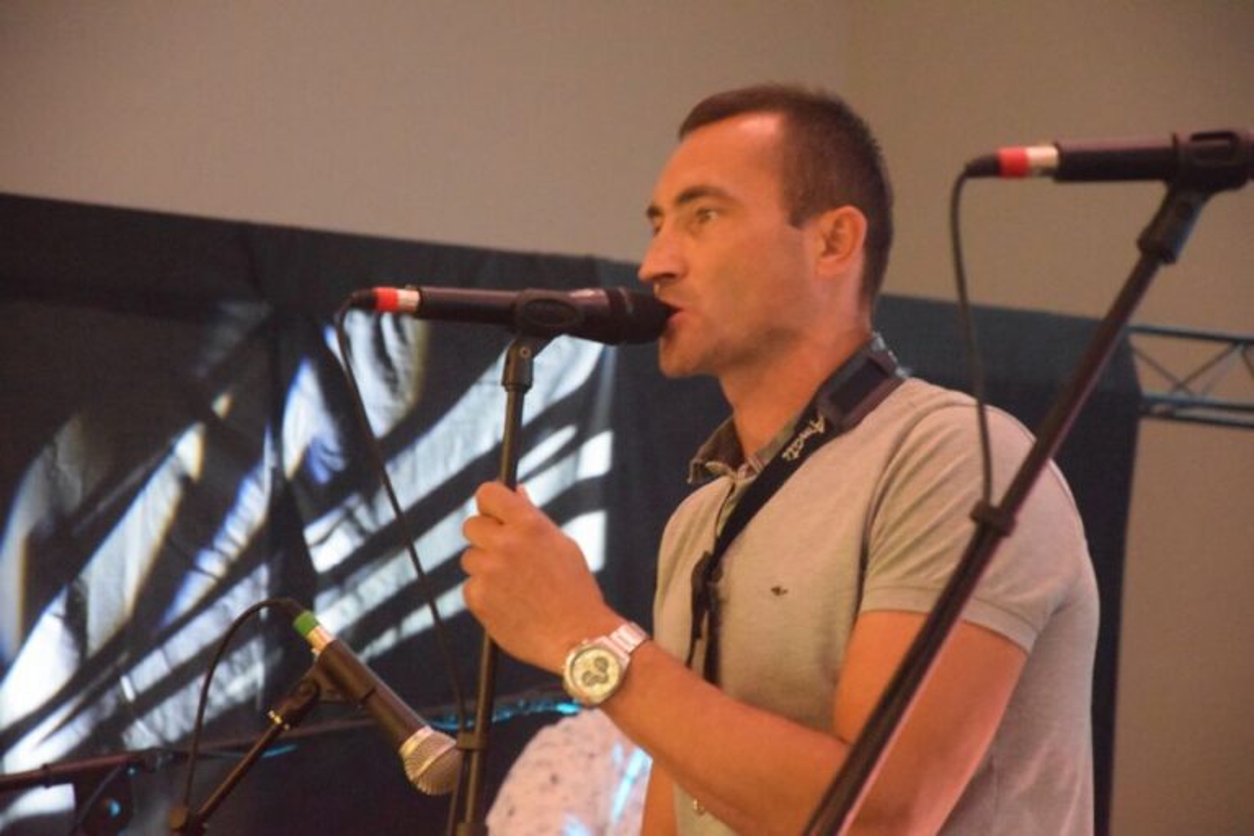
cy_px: 418
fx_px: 5486
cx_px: 627
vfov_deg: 8.7
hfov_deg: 13.0
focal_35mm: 158
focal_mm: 105
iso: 12800
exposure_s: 1/50
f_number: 5.6
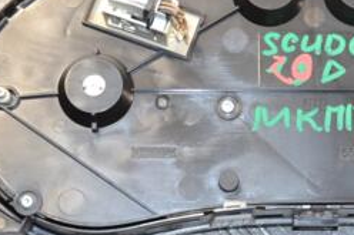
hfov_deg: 14.8
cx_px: 294
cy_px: 110
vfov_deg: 9.9
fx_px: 1356
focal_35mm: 138
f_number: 6.3
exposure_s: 1/200
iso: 800
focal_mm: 38
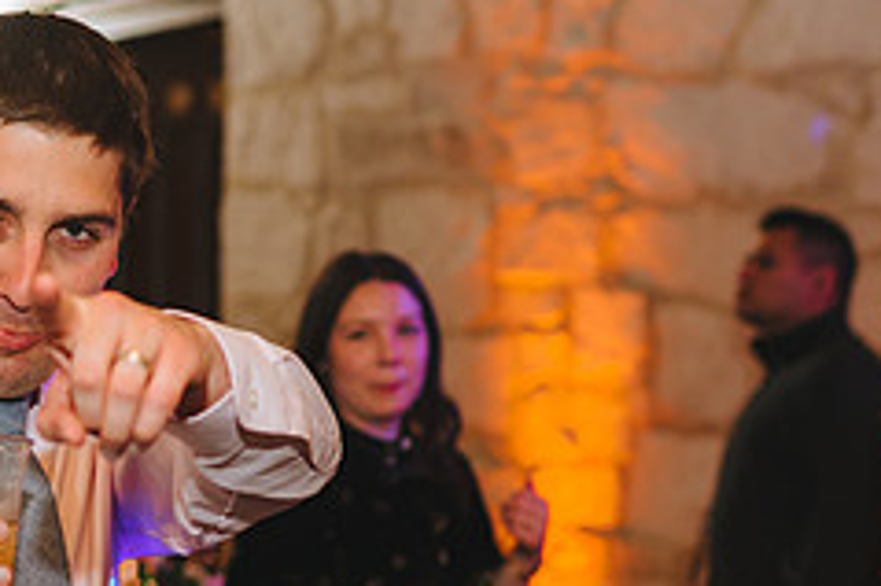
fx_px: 2079
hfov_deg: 23.0
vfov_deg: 16.0
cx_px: 0
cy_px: 429
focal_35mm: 85
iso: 800
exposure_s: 1/200
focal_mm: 35
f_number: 2.5
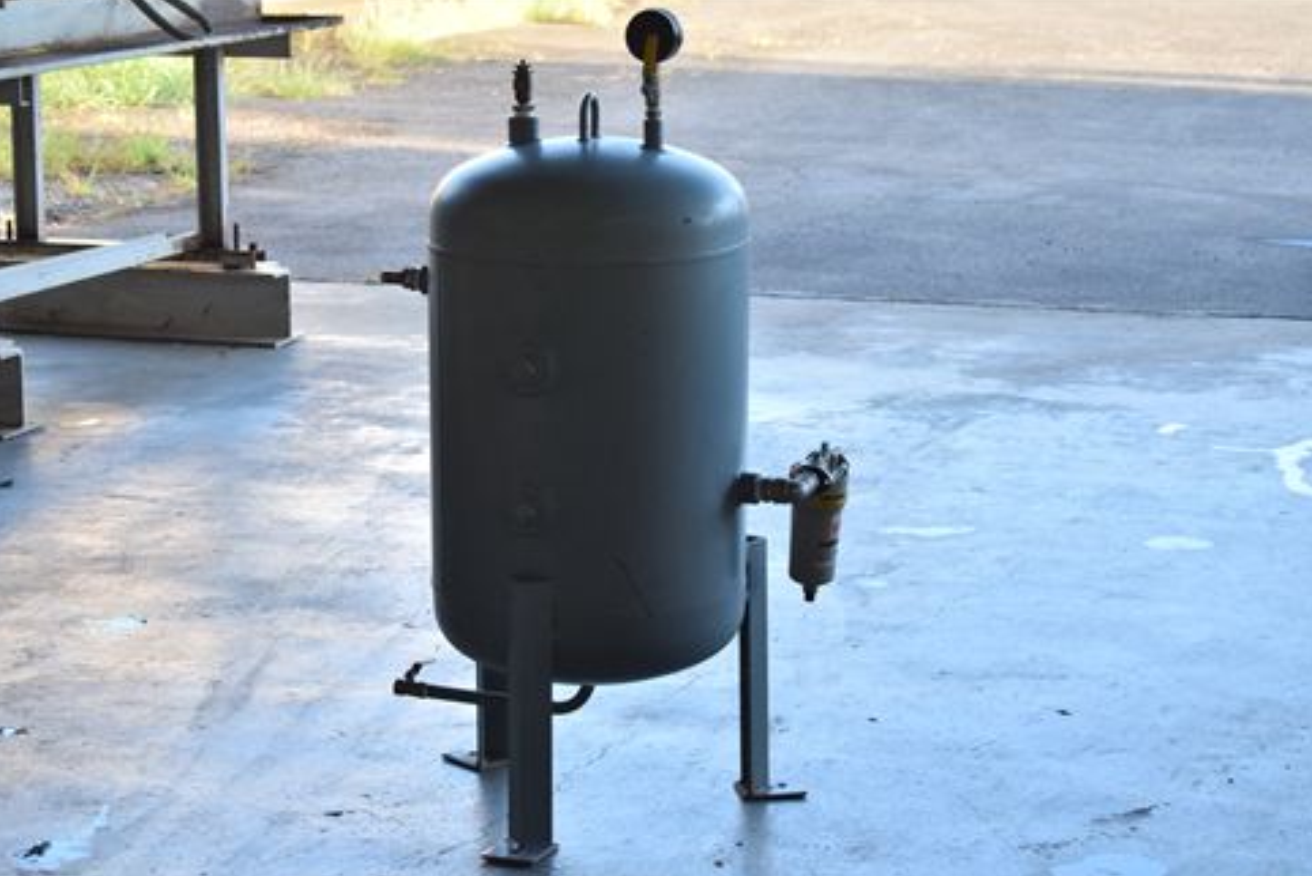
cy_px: 441
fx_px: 3118
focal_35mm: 86
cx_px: 653
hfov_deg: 23.8
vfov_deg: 16.0
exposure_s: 1/250
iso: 1250
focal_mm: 55
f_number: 6.3
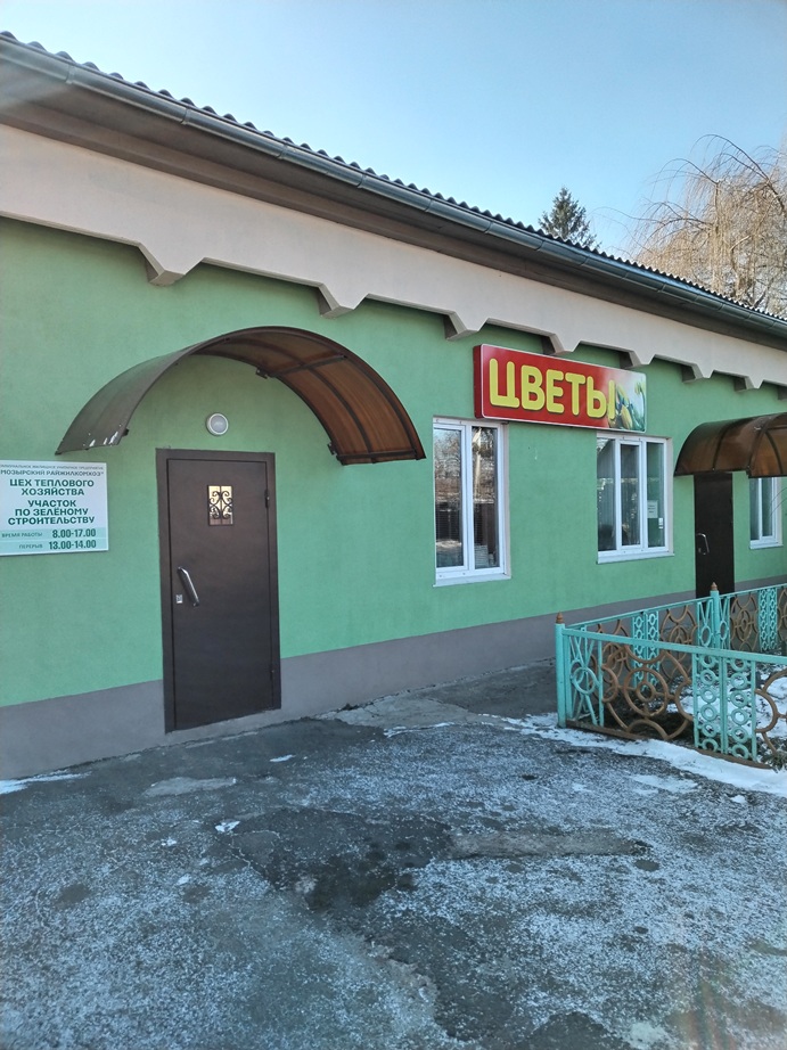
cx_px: 394
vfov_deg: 67.3
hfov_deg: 53.0
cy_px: 525
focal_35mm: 26
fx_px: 789
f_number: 1.8
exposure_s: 1/357
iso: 100
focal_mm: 4.75
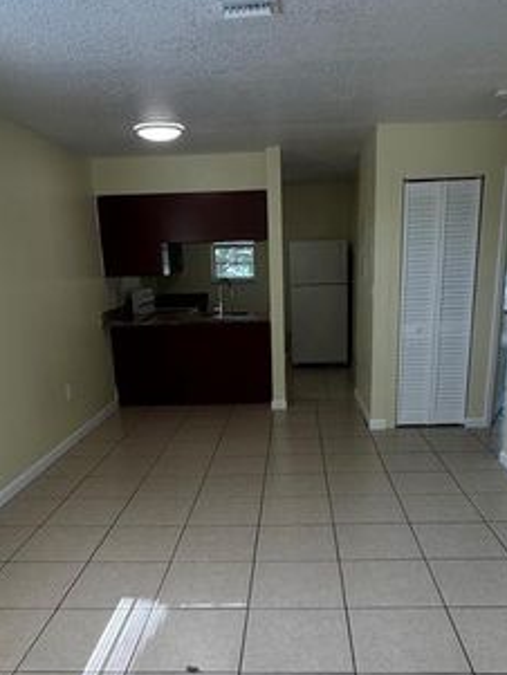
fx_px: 605
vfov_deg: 57.1
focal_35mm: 31
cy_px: 450
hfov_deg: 45.4
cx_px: 269
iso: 64
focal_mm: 2.22
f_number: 2.2
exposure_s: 1/120
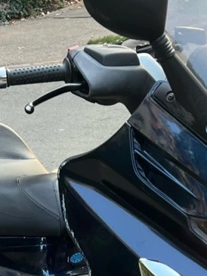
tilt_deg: -26.8
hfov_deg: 15.6
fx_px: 757
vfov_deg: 19.6
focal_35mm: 95
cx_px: 84
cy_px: 313
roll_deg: +4.4
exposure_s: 1/121
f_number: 1.5
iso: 64
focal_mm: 5.7
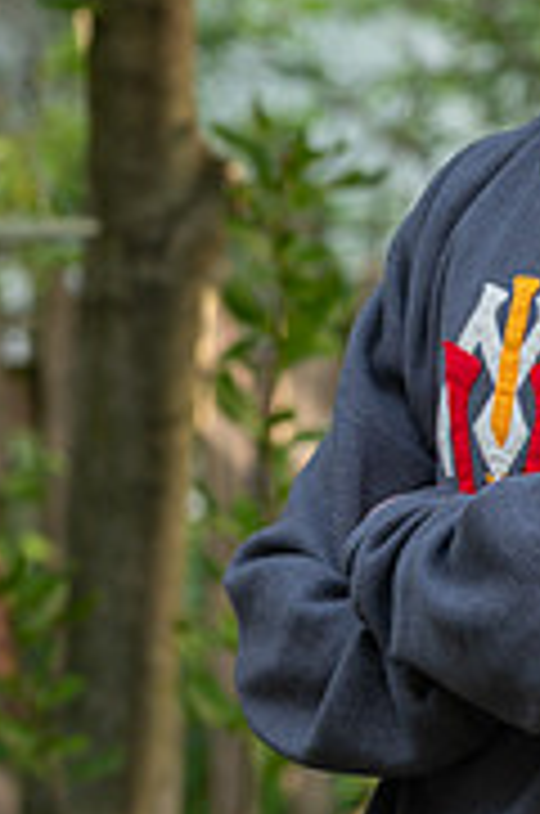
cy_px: 121
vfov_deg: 7.2
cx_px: 637
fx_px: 6504
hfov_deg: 4.7
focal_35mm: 288
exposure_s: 1/125
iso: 250
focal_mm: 116
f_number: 4
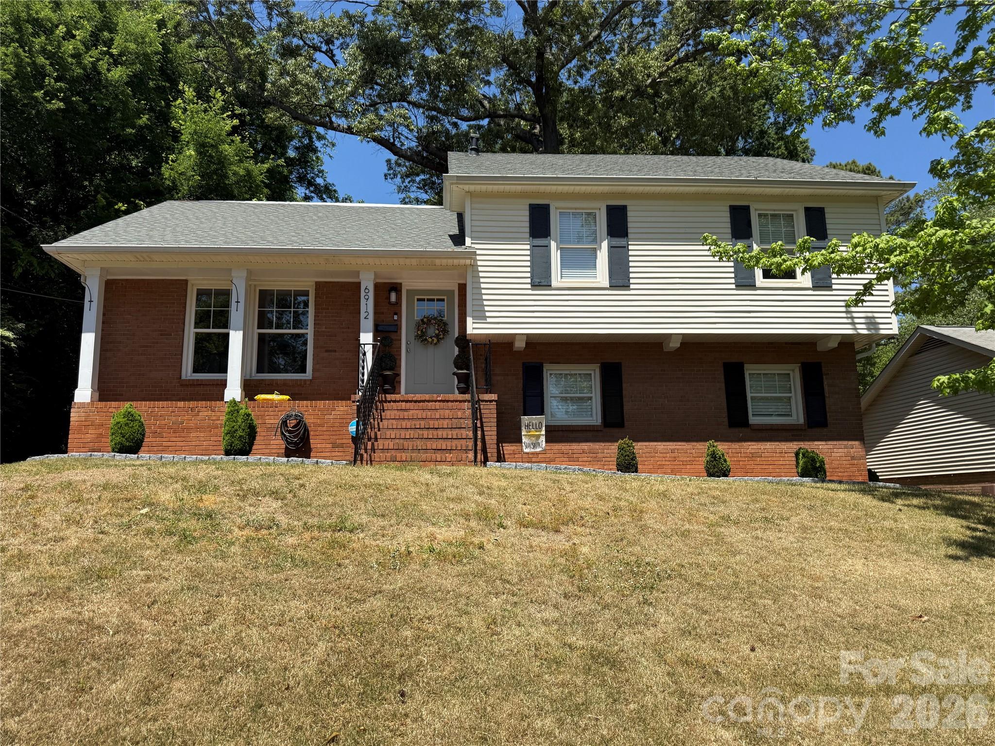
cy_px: 373
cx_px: 498
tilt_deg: +11.7
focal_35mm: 24
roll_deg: +0.9
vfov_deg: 56.8
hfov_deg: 71.6
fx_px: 690
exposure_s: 1/3759
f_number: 1.78
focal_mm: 6.76
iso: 80
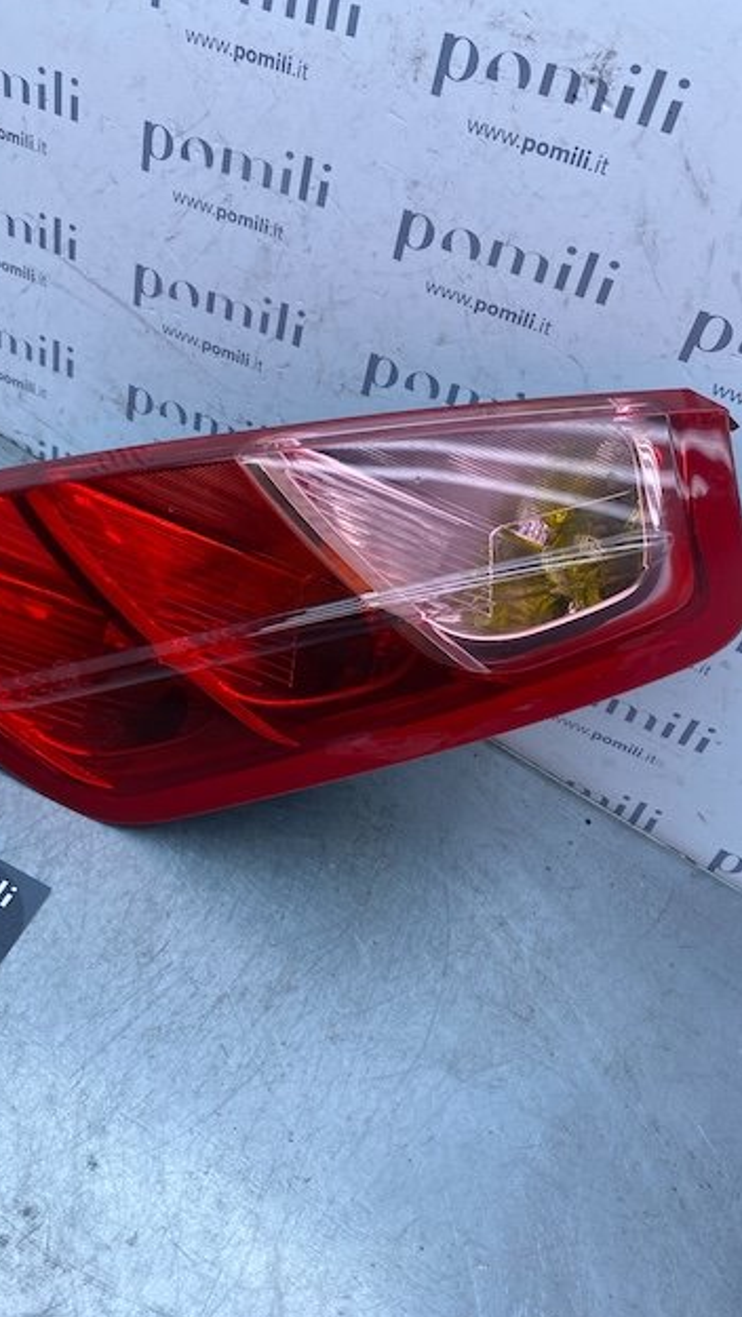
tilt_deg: -46.6
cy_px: 653
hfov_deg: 39.9
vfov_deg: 66.0
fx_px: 1013
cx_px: 272
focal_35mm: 29
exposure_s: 1/927
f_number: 1.8
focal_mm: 4.25
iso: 32
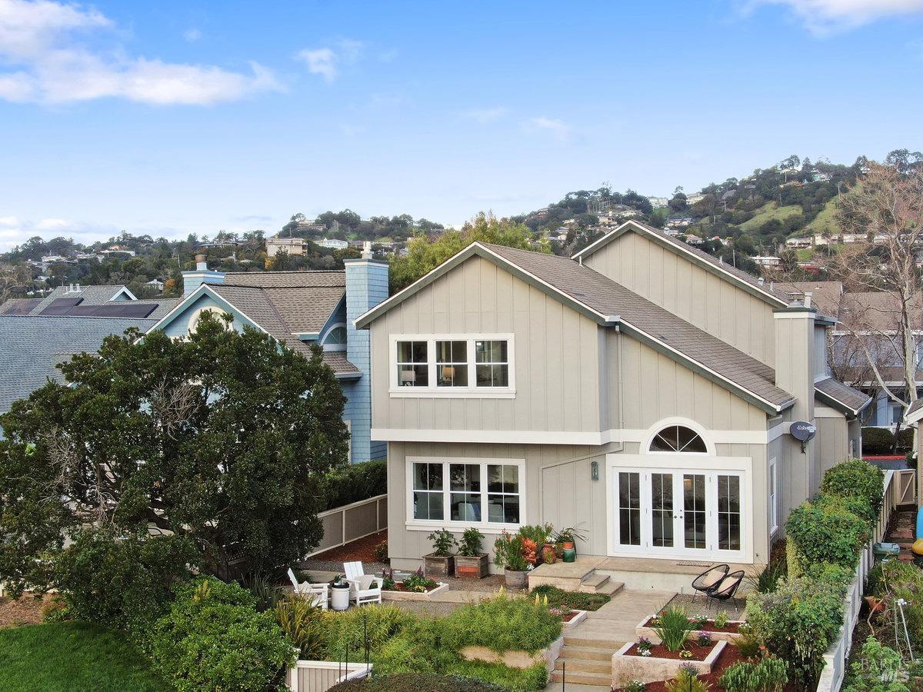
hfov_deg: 39.7
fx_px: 1280
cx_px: 462
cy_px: 346
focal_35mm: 48
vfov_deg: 30.3
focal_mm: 8.6
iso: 100
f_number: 3.8
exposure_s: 1/30
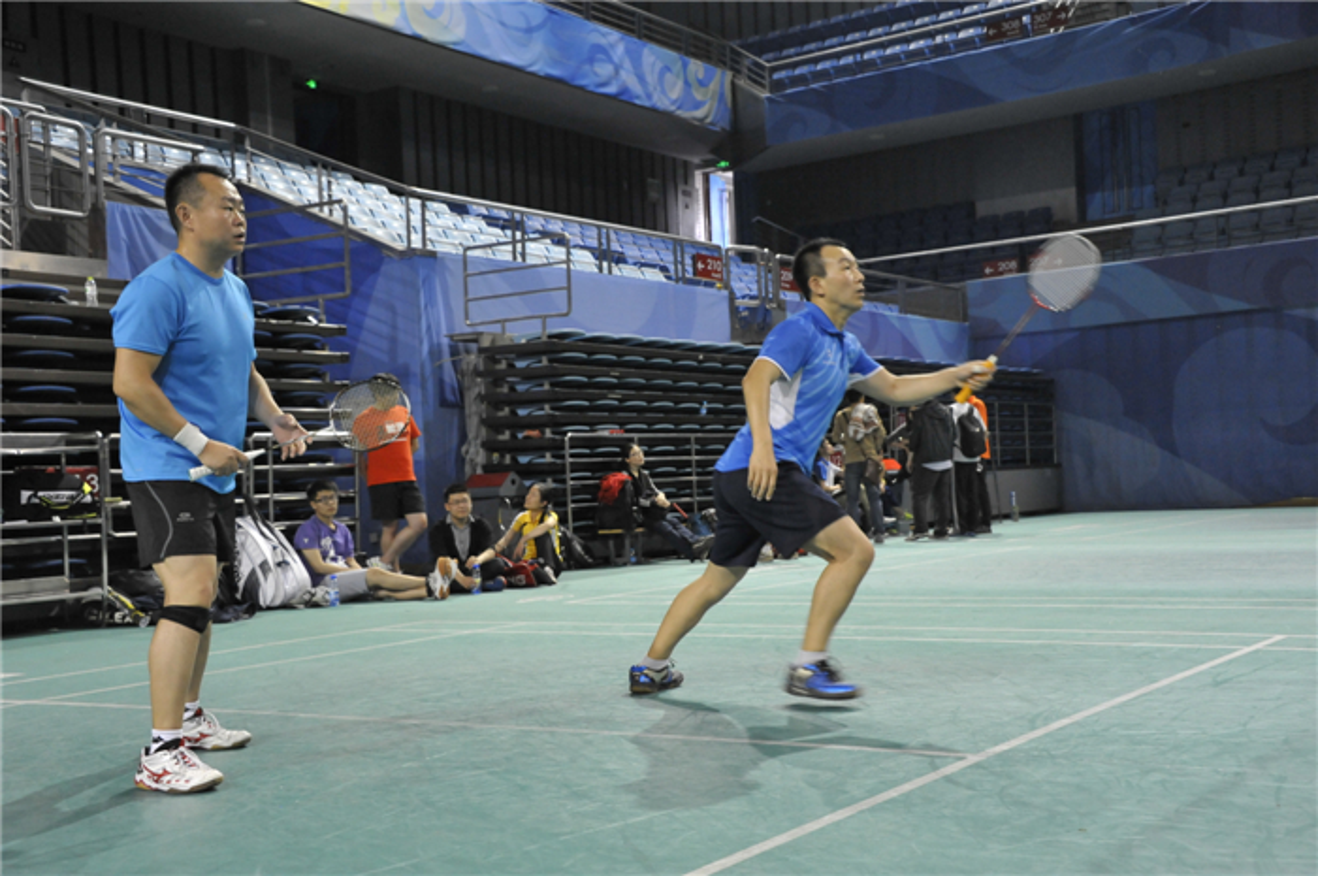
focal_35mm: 45
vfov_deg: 29.8
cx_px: 659
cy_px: 438
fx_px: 1646
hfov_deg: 43.6
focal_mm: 45
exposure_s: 1/60
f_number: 7.1
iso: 3200
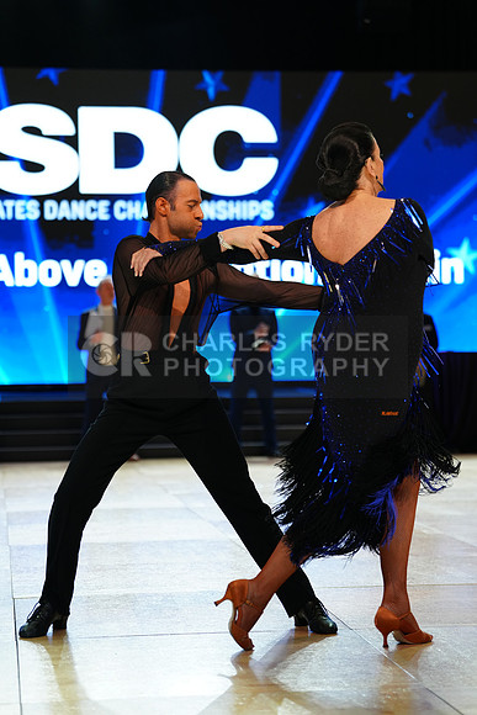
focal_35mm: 94
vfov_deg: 21.7
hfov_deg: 14.6
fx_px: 1867
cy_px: 358
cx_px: 238
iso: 800
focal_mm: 94
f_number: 2.8
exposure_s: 1/400
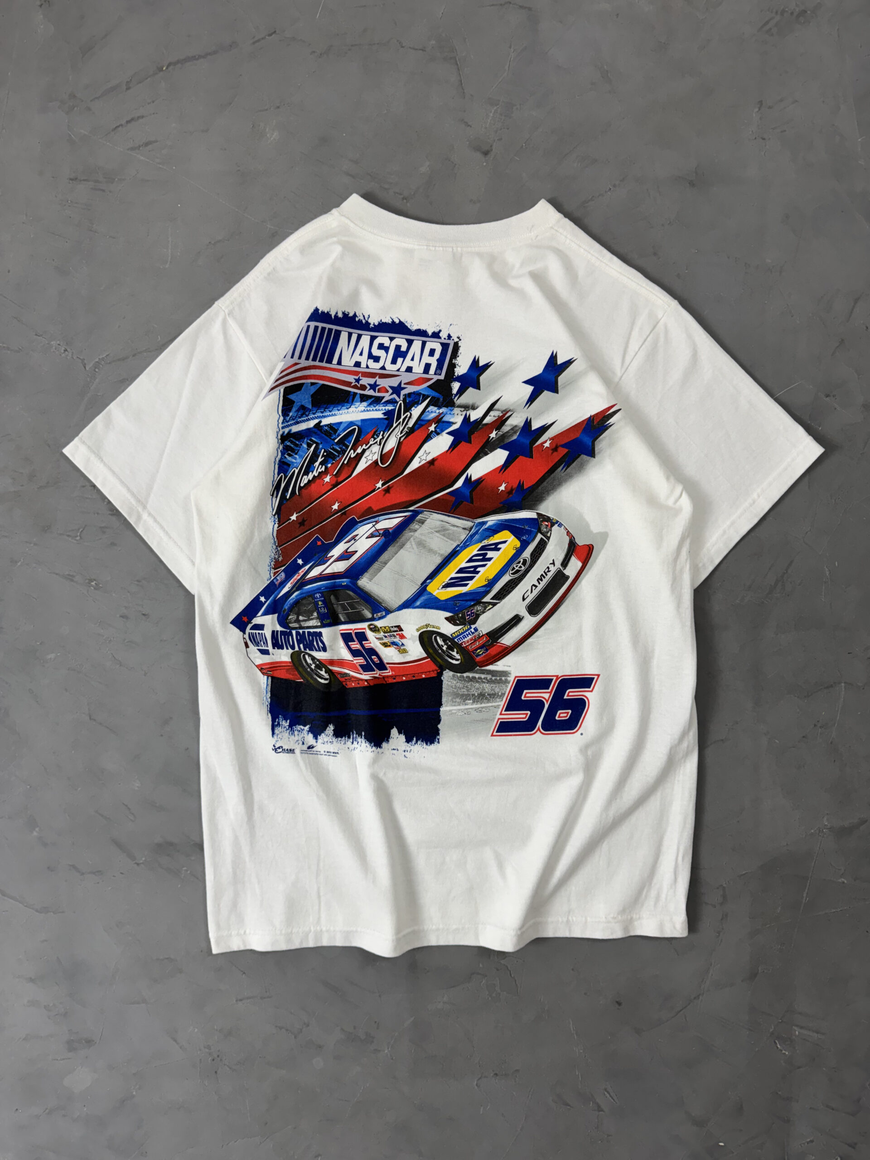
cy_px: 580
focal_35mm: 24
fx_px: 804
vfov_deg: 71.6
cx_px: 435
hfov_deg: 56.8
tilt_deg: -88.7
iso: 100
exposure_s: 1/120
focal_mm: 6.76
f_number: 1.78
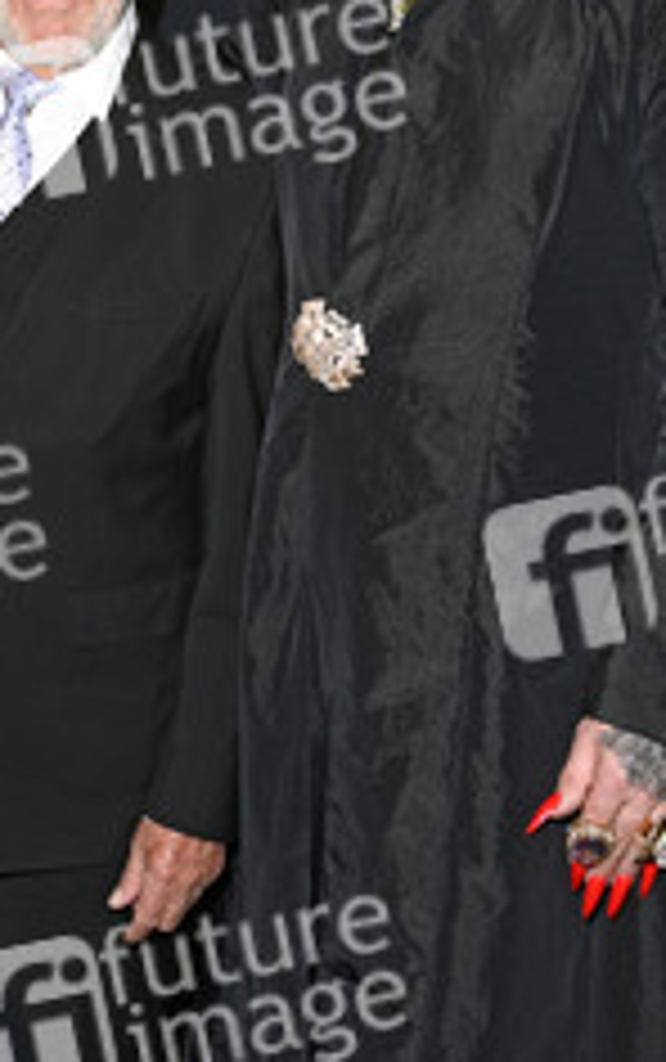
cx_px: 308
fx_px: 1999
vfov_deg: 29.5
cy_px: 328
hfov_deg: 18.9
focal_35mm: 69
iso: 640
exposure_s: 1/160
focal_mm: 40
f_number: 5.6
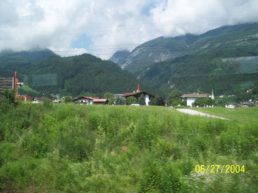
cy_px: 96
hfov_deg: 49.0
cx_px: 129
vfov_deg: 37.7
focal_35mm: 38
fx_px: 283
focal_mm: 8
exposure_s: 1/700
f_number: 2.8
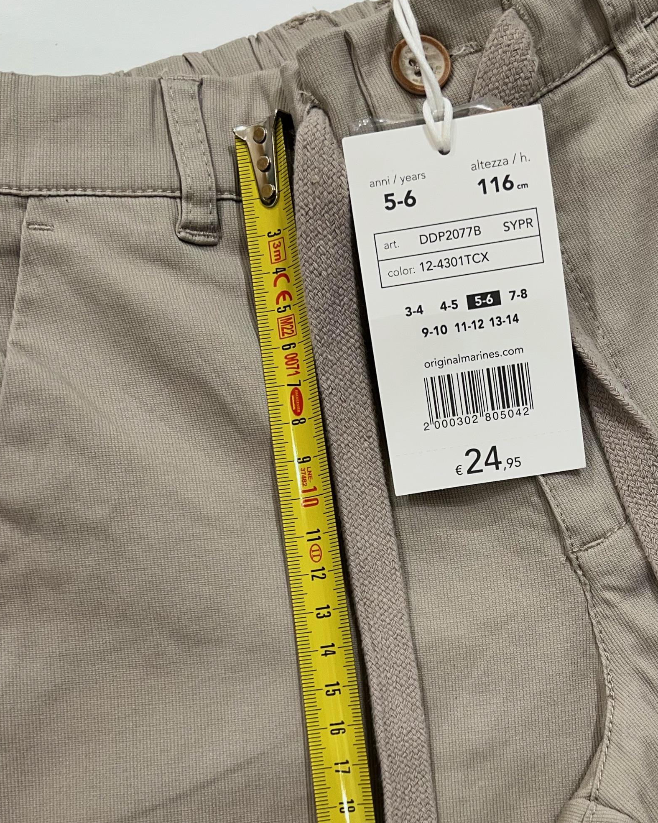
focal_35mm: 52
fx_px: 1266
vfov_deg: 35.5
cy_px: 580
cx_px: 426
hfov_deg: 29.0
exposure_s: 1/100
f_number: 1.5
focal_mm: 5.7
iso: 50
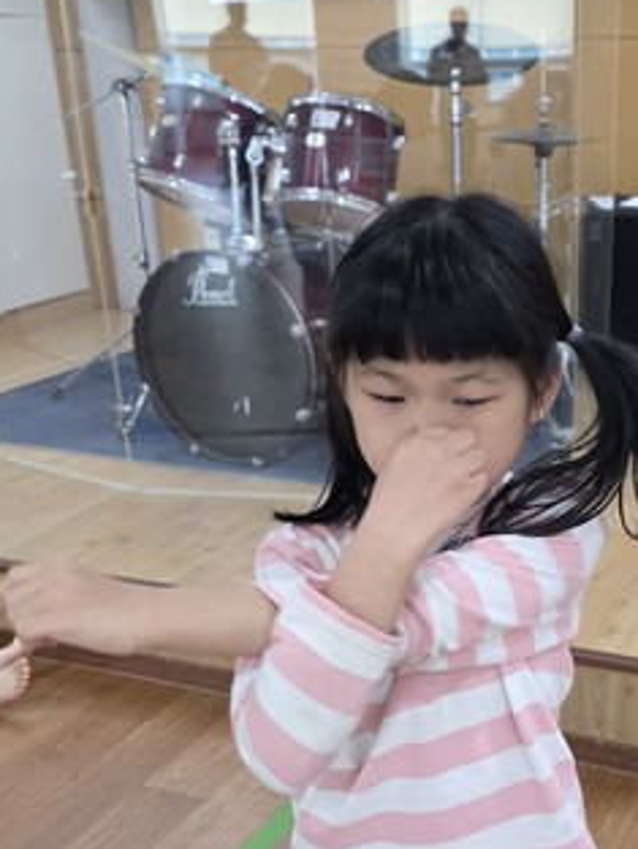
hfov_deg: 29.1
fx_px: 1203
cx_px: 506
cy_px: 532
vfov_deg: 38.6
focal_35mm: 49
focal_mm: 6.3
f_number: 1.7
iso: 320
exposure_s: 1/120
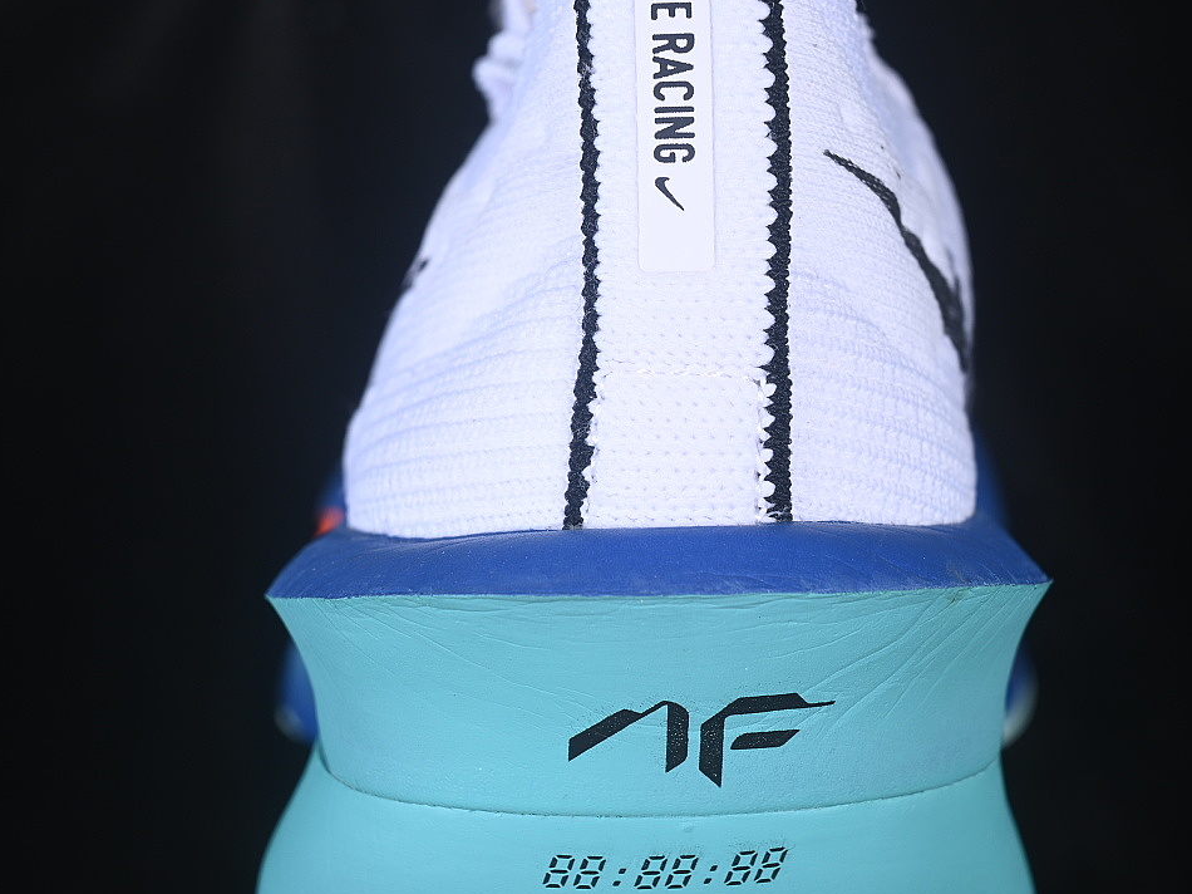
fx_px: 2823
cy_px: 448
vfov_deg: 18.0
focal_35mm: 82
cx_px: 630
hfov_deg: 23.8
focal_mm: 50
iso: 160
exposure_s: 1/80
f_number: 7.1
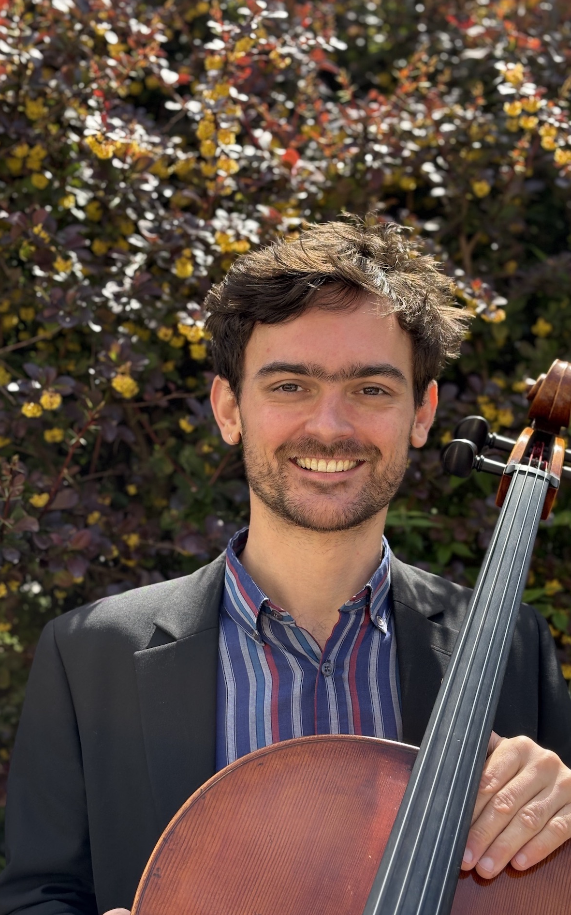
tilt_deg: -2.7
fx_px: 1395
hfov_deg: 23.1
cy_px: 463
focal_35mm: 56
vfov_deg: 36.3
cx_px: 319
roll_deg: +0.0
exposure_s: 1/630
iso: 40
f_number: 1.6
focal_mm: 5.96
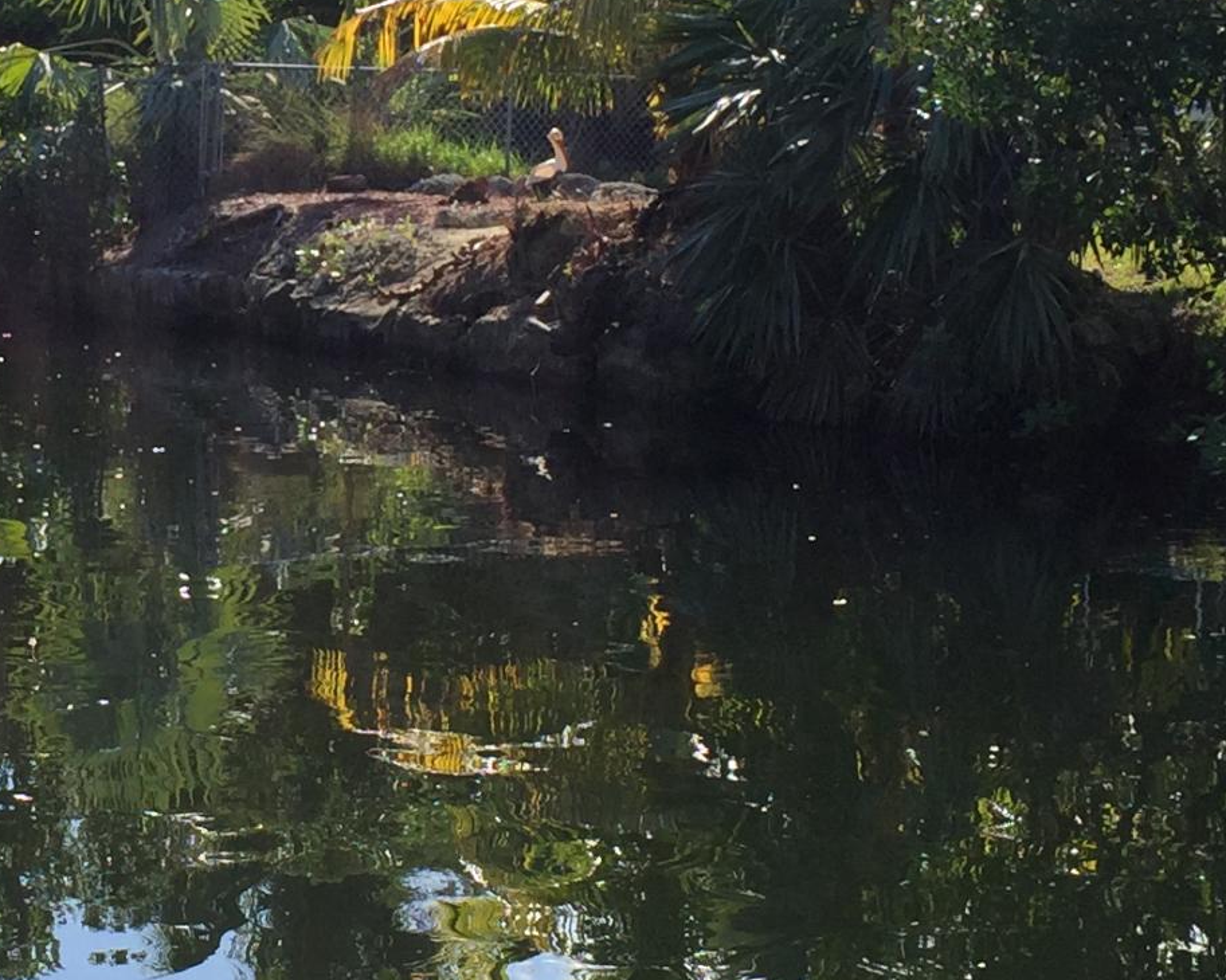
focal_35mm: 93
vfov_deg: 16.5
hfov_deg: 20.2
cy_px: 310
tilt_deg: -2.8
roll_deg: -1.7
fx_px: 3374
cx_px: 126
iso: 32
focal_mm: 4.15
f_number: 2.2
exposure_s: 1/1319
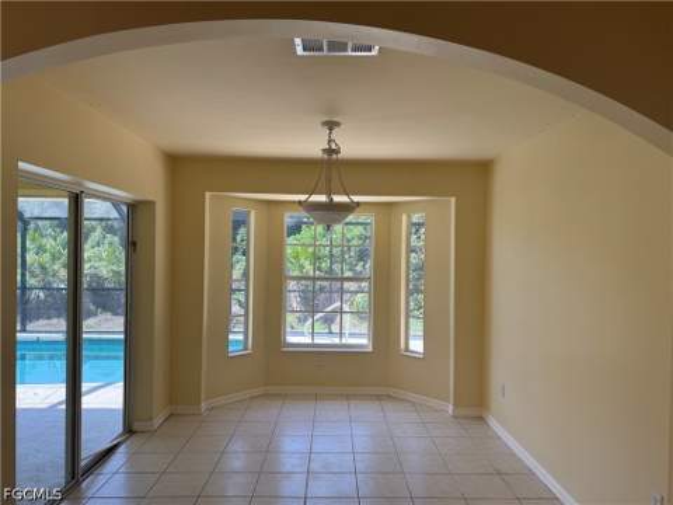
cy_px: 252
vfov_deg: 56.8
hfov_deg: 71.6
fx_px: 467
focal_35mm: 24
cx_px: 336
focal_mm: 6.76
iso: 100
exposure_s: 1/421
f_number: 1.78
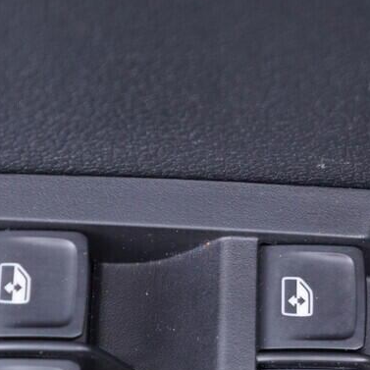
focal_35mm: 117
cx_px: 335
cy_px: 290
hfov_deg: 14.7
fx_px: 1415
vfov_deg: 14.8
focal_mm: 24
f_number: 2.8
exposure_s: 1/40
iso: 500
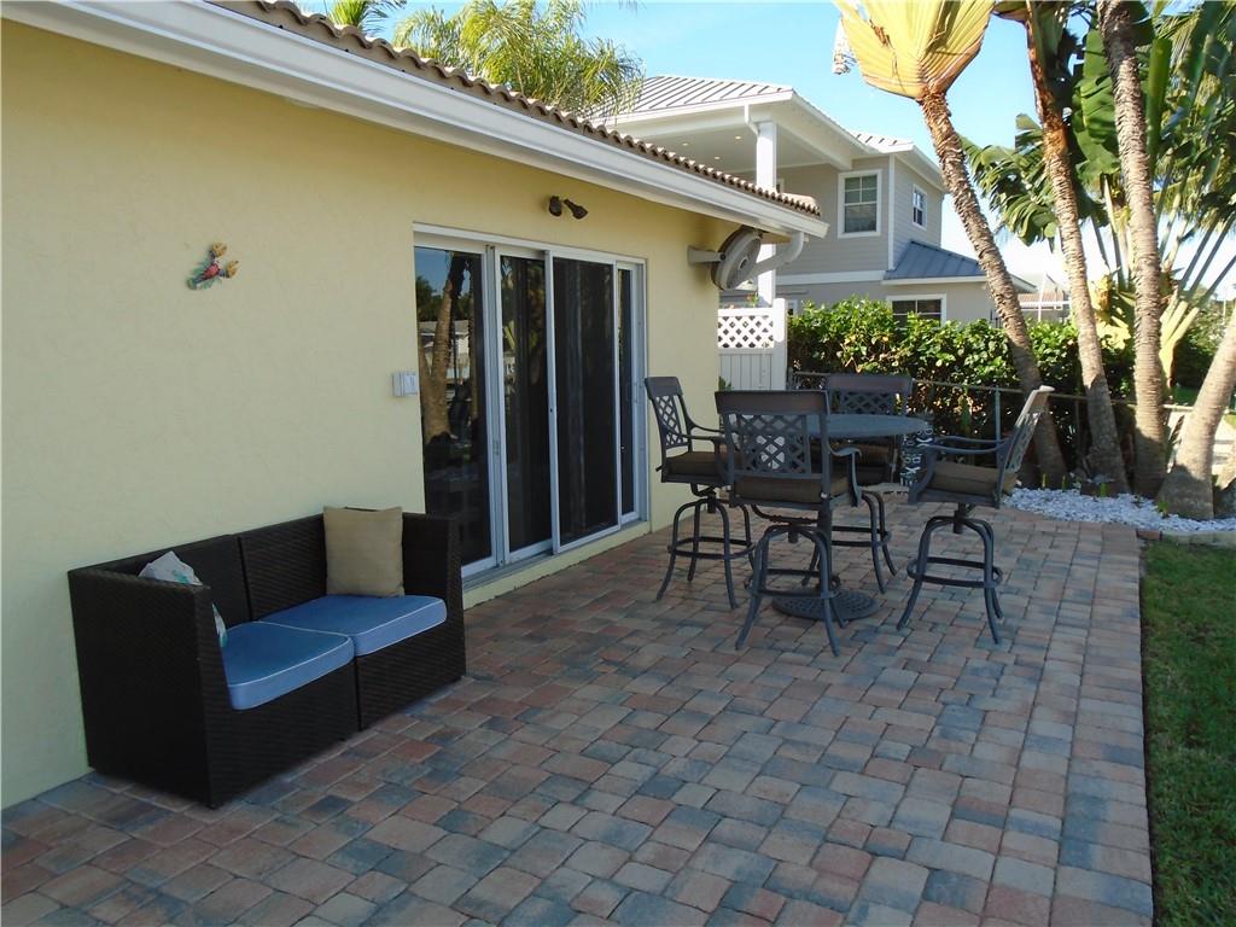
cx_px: 618
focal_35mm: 26
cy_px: 464
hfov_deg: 67.3
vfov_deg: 53.1
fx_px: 928
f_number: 3.2
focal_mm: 4.6
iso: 100
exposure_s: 1/400
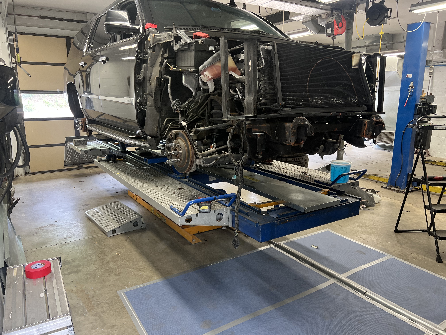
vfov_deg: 53.1
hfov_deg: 67.3
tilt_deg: -10.4
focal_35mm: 26
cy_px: 168
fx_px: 335
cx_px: 223
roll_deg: +0.2
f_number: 1.5
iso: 160
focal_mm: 5.7
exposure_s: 1/60
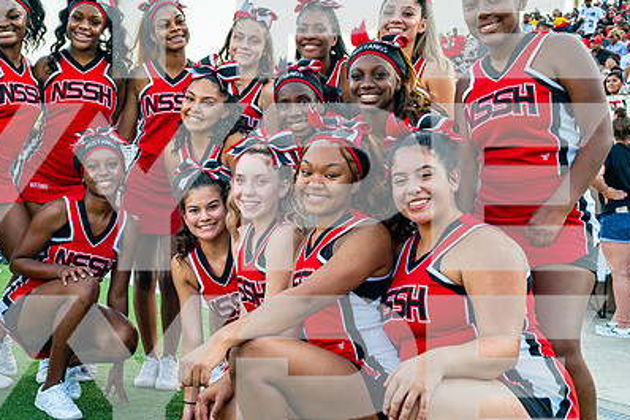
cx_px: 211
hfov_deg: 38.5
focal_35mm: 51
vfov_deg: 26.4
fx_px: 892
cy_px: 188
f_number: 5.6
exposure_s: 1/800
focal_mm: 35
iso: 400
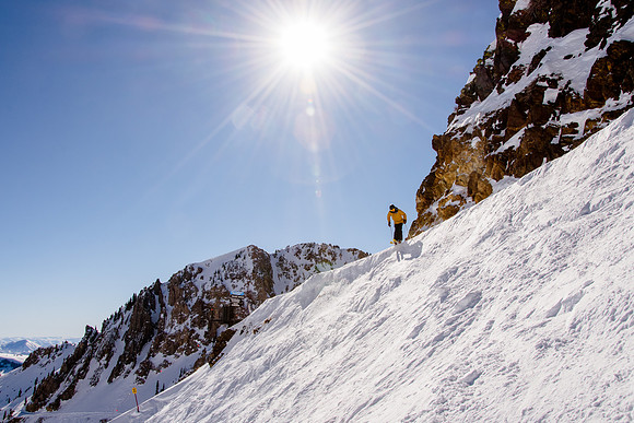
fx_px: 566
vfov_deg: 41.0
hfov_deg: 58.5
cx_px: 330
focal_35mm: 32
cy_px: 212
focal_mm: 20
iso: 400
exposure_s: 1/640
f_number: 16
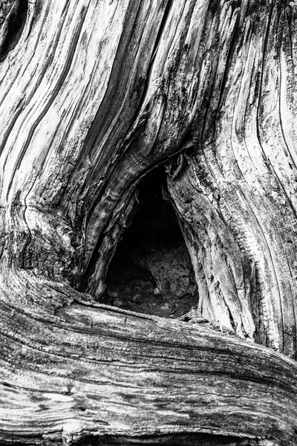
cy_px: 223
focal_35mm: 75
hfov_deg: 18.2
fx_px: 928
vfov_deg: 27.0
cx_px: 148
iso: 320
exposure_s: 1/125
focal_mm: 50
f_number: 10
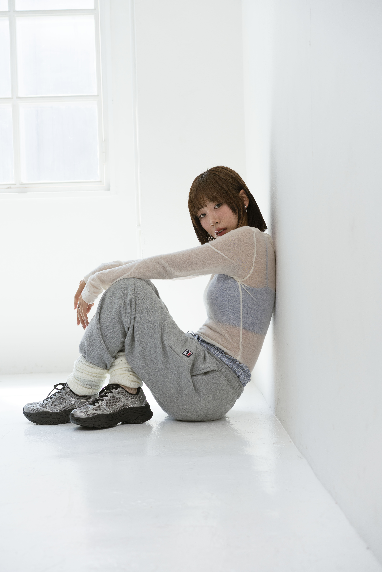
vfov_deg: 36.2
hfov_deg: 24.6
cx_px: 191
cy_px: 286
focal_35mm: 55
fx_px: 875
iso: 320
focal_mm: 55
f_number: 5
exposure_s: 1/320
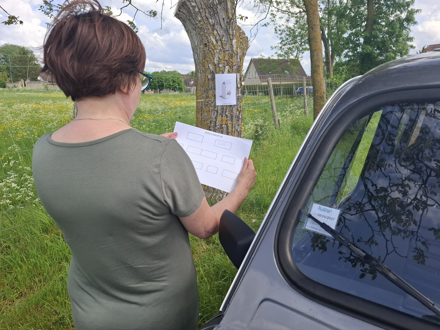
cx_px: 220
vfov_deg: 58.9
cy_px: 165
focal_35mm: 23
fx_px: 292
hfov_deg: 73.9
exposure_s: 1/1504
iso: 50
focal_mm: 5.54
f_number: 1.8
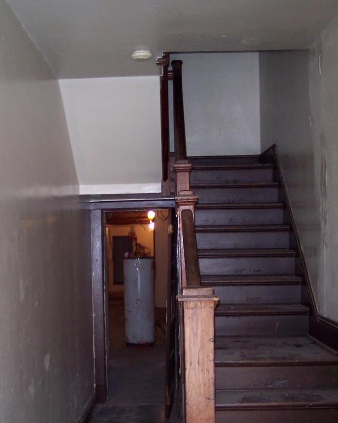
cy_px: 262
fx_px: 650
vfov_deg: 35.8
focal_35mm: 52
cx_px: 146
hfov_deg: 29.1
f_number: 2.8
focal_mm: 8
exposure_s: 1/30
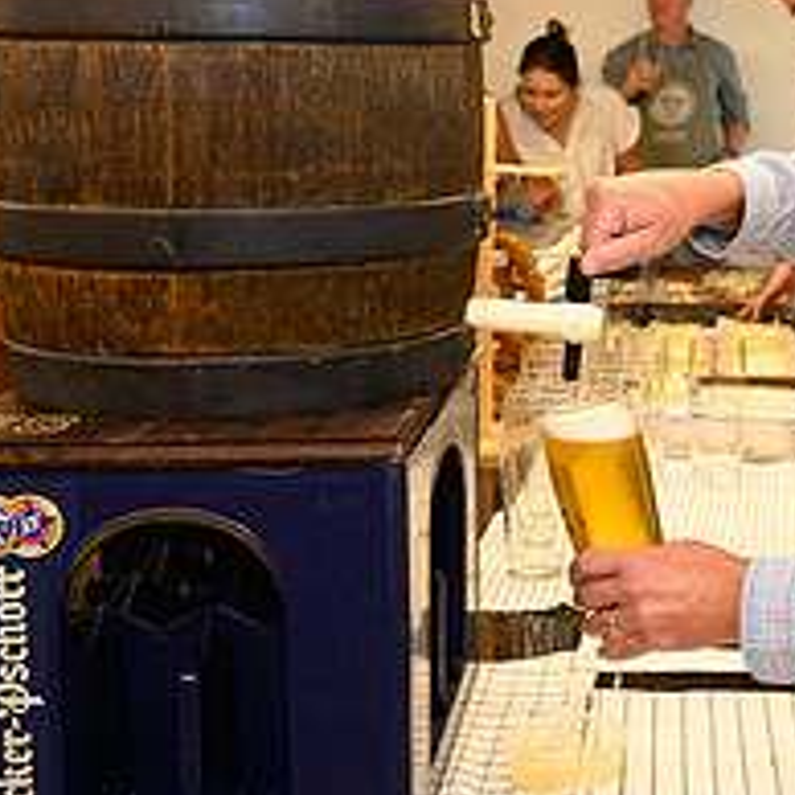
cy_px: 246
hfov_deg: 26.4
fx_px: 1585
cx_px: 832
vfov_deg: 27.9
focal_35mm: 61
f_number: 4
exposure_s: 1/60
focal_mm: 24
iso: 1600
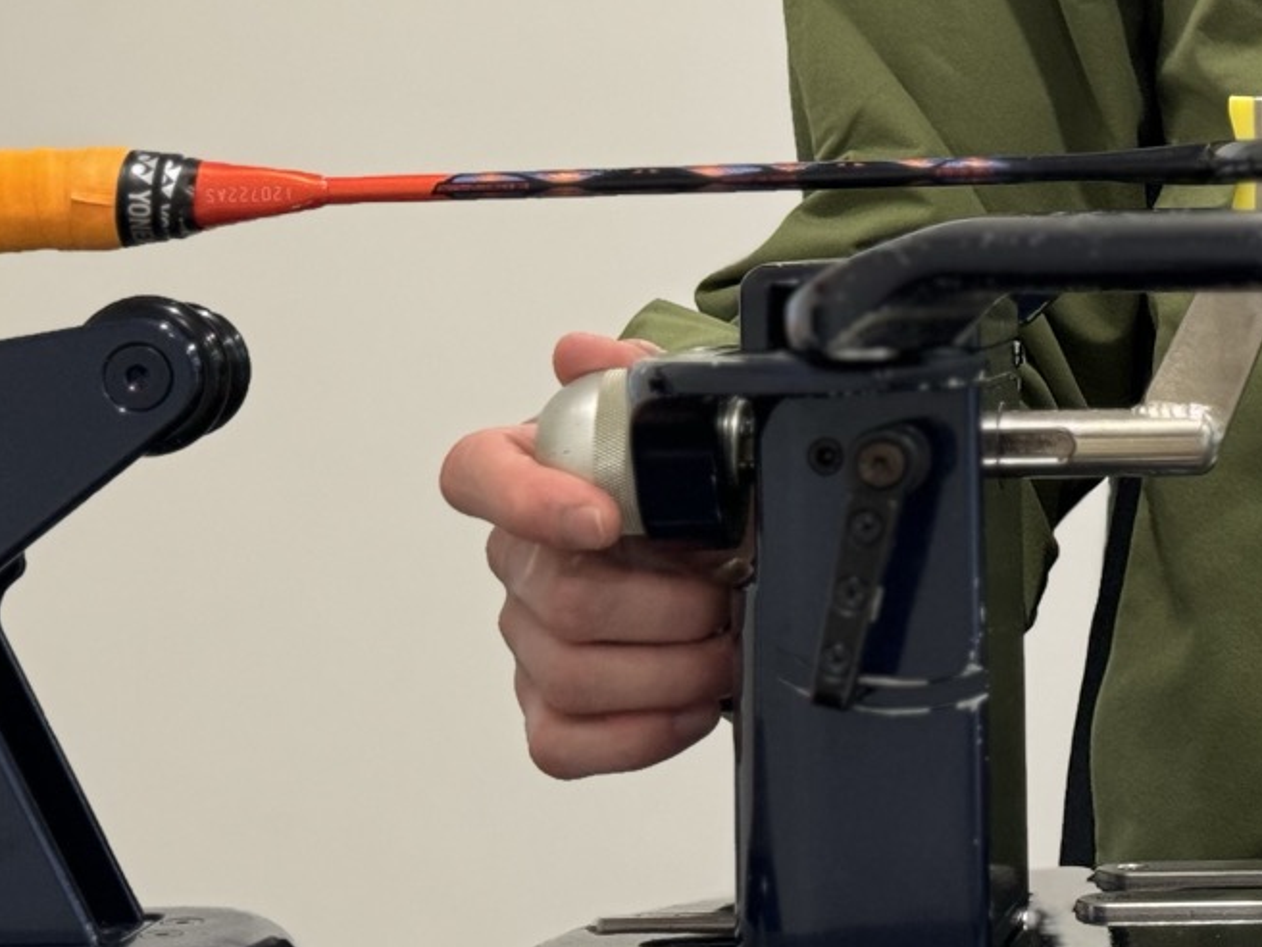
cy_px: 254
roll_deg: +1.3
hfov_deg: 16.3
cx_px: 1410
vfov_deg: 12.6
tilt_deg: -0.2
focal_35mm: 117
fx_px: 4265
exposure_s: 1/50
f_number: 1.78
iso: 200
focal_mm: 6.76
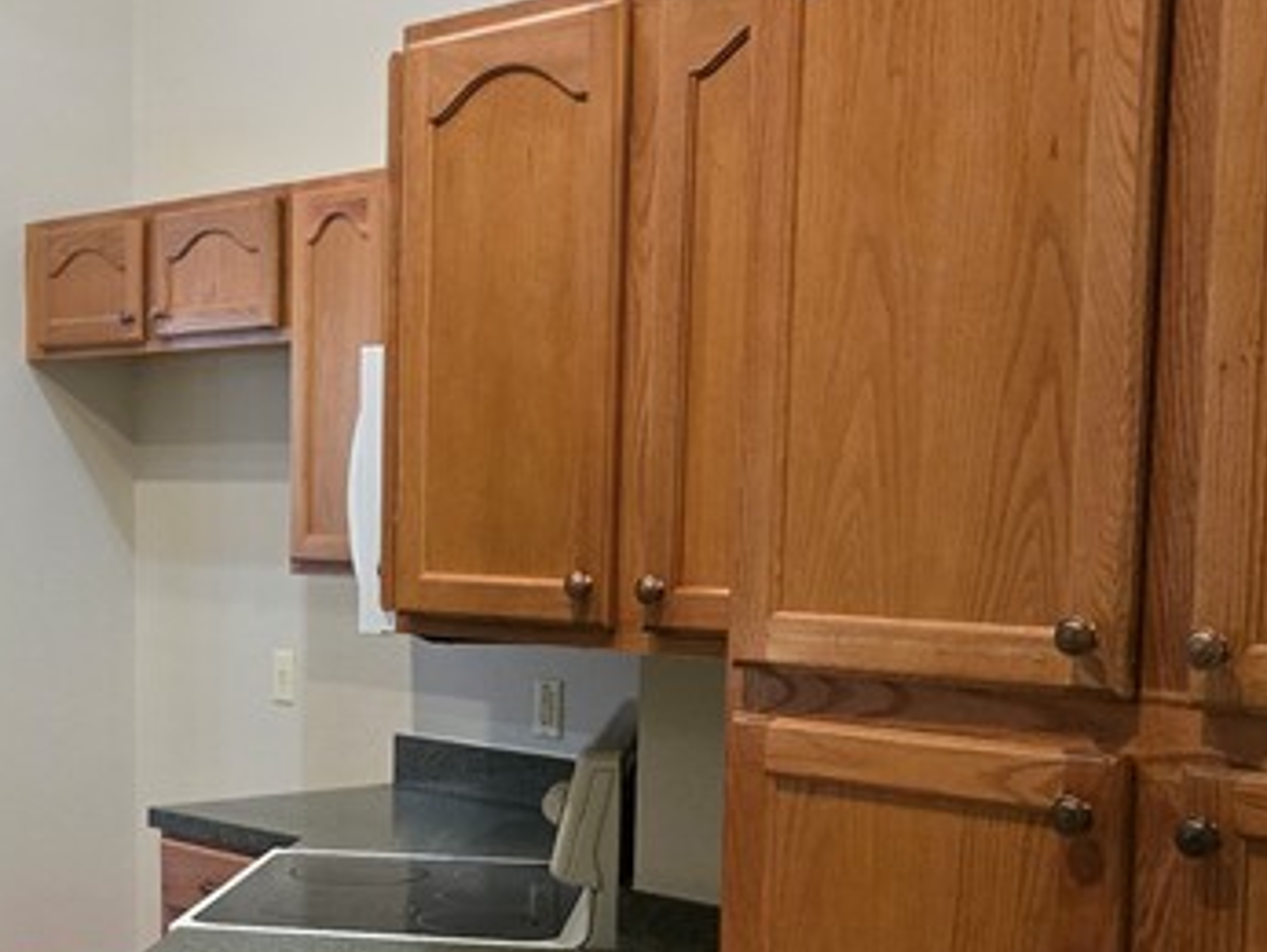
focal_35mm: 68
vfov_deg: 21.4
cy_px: 751
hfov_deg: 27.0
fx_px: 2491
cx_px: 15
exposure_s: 1/120
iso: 1000
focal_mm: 5.4
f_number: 1.8
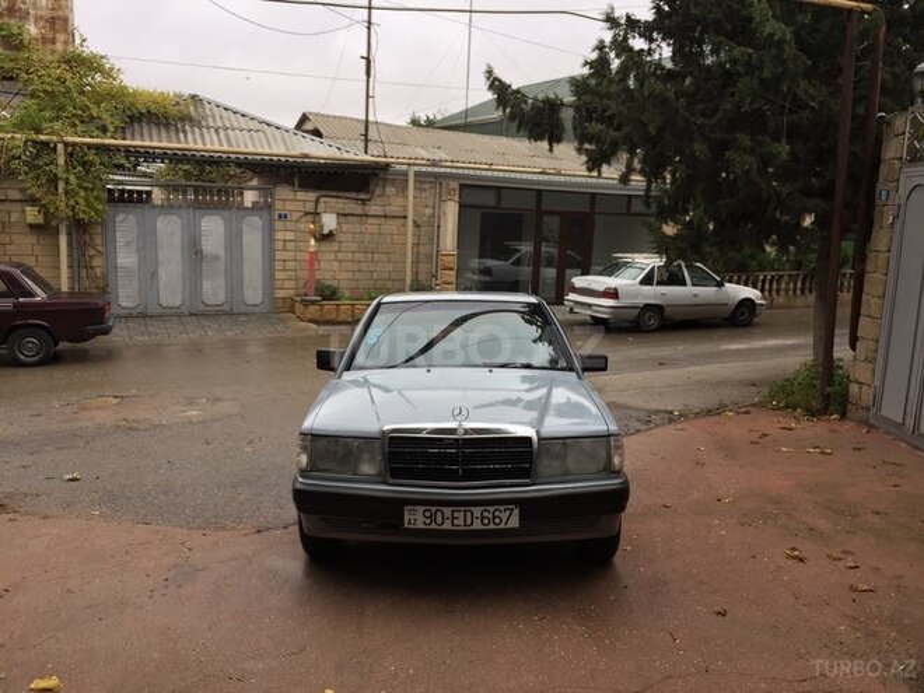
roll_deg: -2.8
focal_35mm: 29
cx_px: 462
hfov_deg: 61.7
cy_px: 346
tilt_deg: -8.8
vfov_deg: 48.2
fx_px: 774
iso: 32
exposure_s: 1/100
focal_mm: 4.15
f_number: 2.2
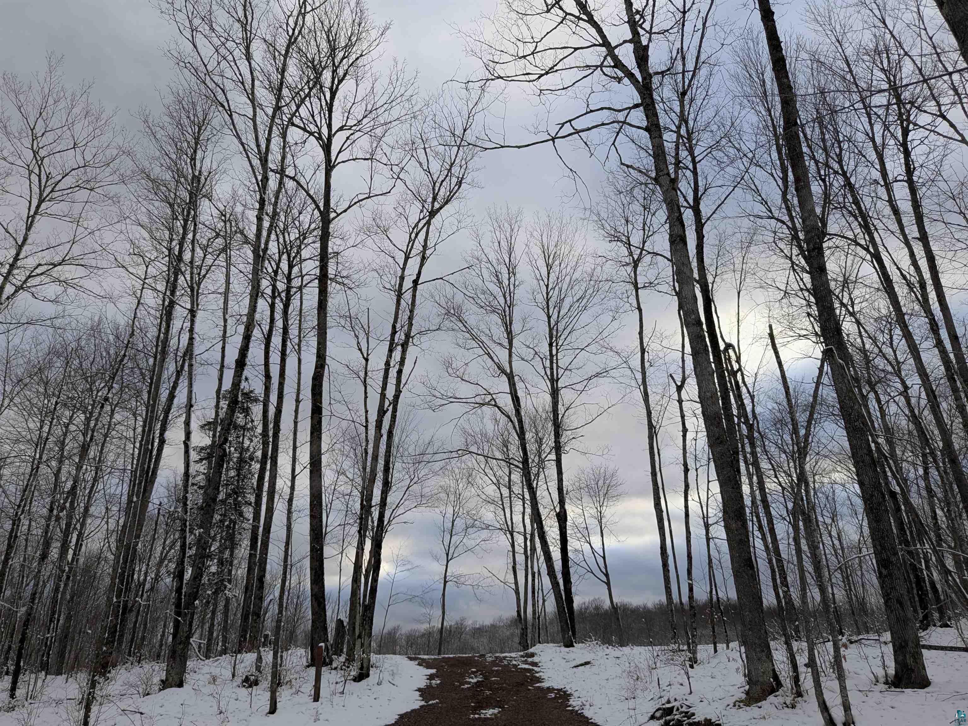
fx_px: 671
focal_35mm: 24
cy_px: 363
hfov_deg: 71.6
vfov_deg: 56.8
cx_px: 484
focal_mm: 4.53
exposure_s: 1/377
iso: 42
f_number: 1.7
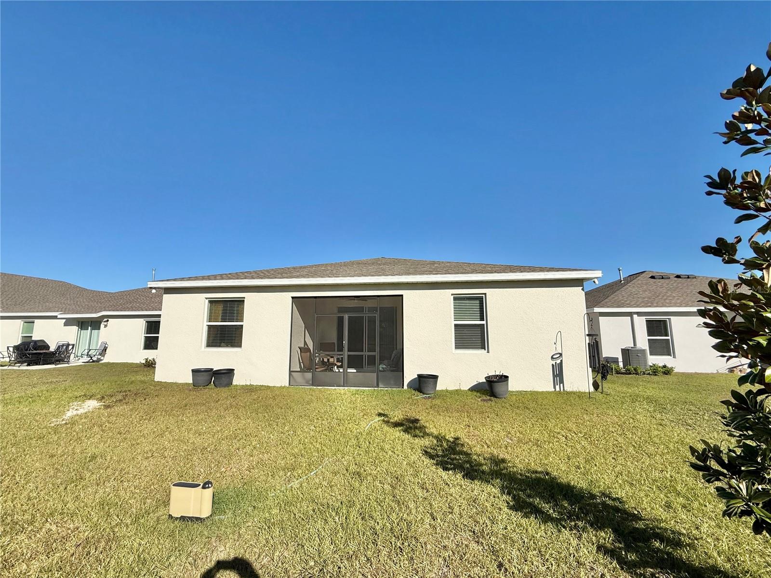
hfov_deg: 102.1
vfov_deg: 85.7
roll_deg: +0.2
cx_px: 386
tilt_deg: +8.5
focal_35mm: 14
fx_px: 312
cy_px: 289
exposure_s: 1/5155
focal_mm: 2.22
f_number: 2.2
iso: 64
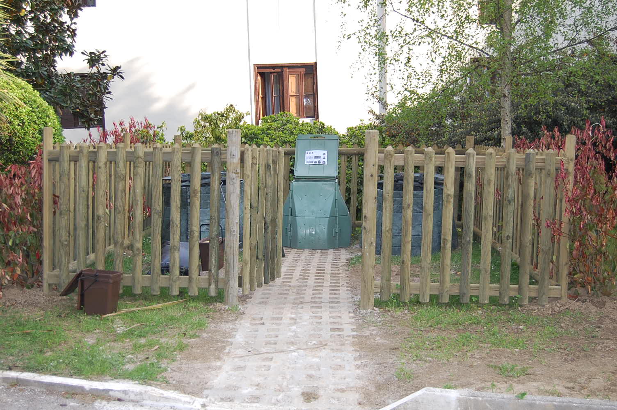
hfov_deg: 49.6
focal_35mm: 39
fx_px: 668
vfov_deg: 34.1
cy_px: 205
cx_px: 308
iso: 400
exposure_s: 1/500
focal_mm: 26
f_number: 4
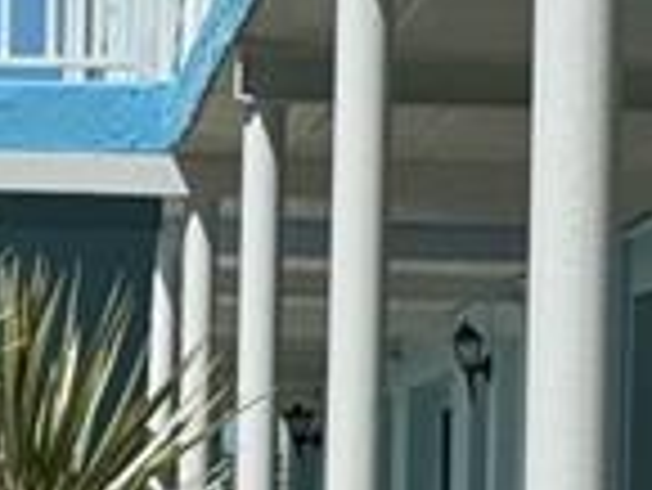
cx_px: 418
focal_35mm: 339
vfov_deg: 4.4
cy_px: -9
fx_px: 6390
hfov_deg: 5.8
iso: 80
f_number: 1.78
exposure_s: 1/7937
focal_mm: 6.76
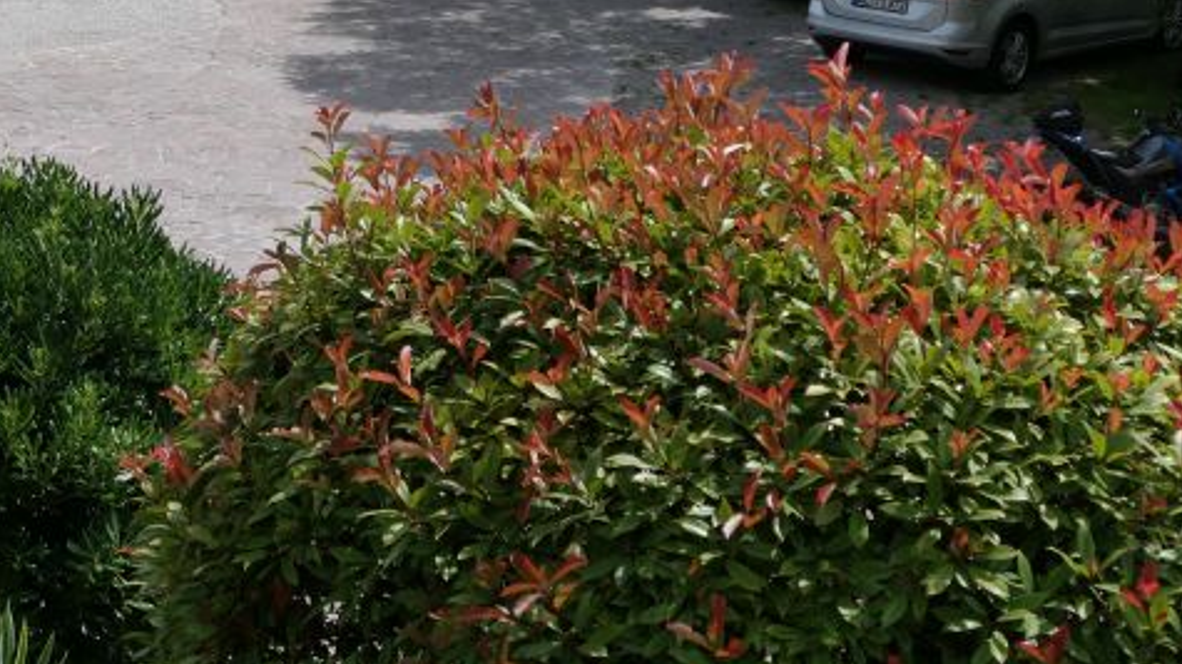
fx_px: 3196
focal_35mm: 102
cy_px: -73
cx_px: -22
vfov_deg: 11.7
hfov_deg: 20.2
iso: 125
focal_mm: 16.24
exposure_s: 1/1600
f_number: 3.5
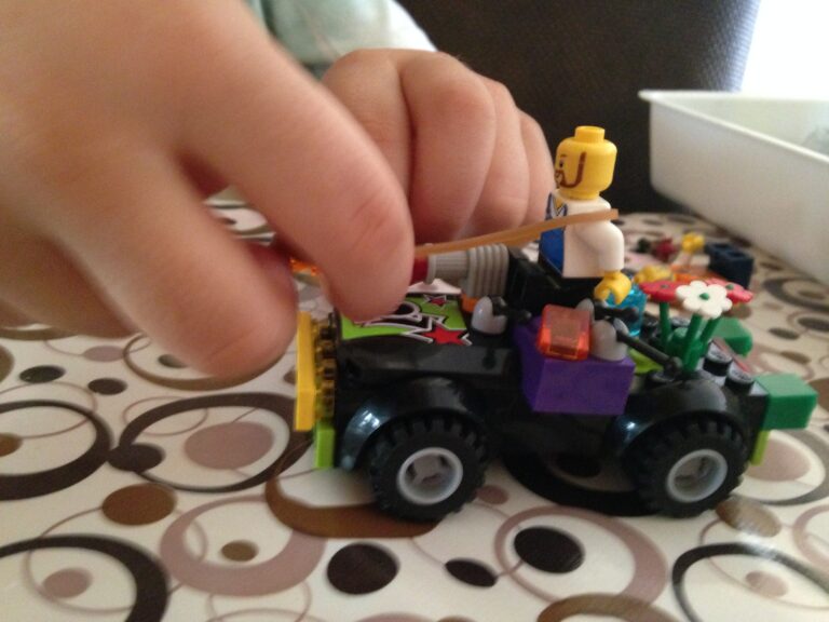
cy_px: 311
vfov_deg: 42.9
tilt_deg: -25.7
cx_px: 414
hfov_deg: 55.4
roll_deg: -3.9
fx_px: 790
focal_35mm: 33
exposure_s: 1/15
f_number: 2.4
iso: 500
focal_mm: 4.12
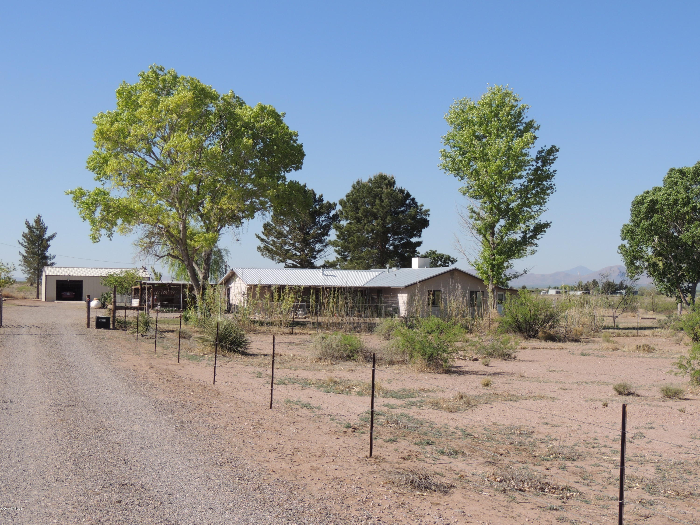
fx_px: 950
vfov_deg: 30.9
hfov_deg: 40.4
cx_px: 350
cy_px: 262
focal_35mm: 47
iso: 100
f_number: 3.5
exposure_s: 1/1000
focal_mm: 8.3
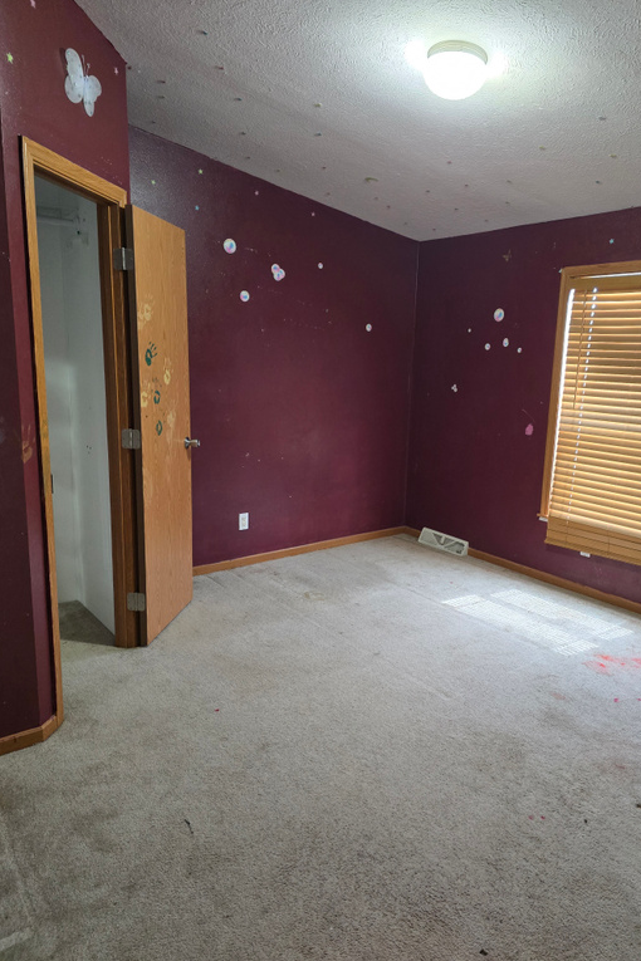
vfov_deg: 73.7
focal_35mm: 24
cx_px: 354
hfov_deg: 53.0
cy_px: 480
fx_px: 641
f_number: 1.7
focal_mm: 6.3
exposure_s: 1/120
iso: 800
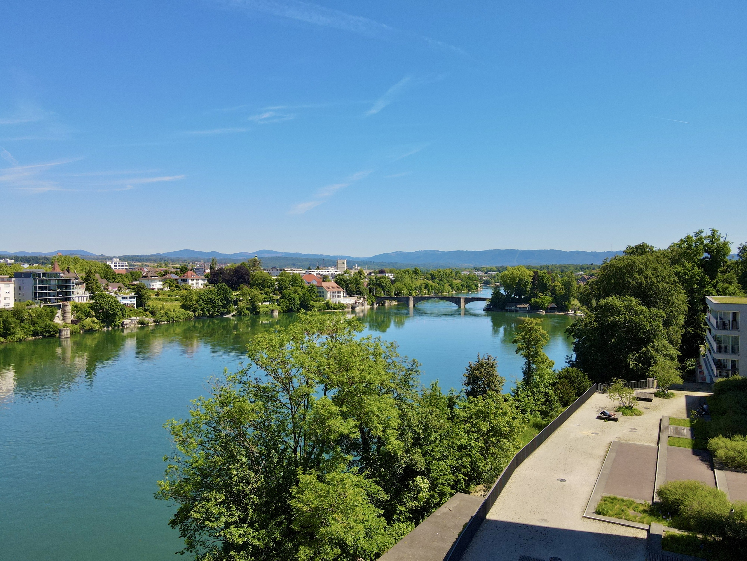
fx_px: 518
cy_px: 280
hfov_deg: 71.6
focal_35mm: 24
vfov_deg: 56.8
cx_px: 374
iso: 100
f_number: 2.8
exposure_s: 1/640
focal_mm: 4.5
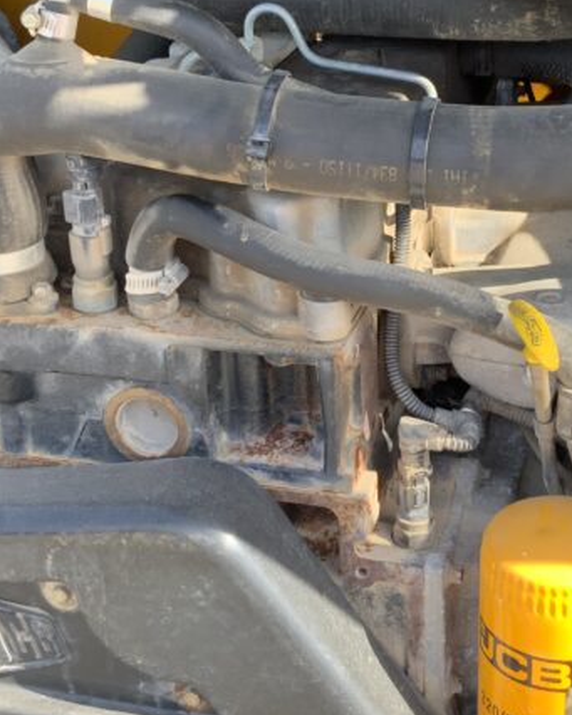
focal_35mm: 68
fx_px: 1438
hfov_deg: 22.4
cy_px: 290
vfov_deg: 27.8
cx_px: 401
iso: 16
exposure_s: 1/125
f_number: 1.8
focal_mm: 3
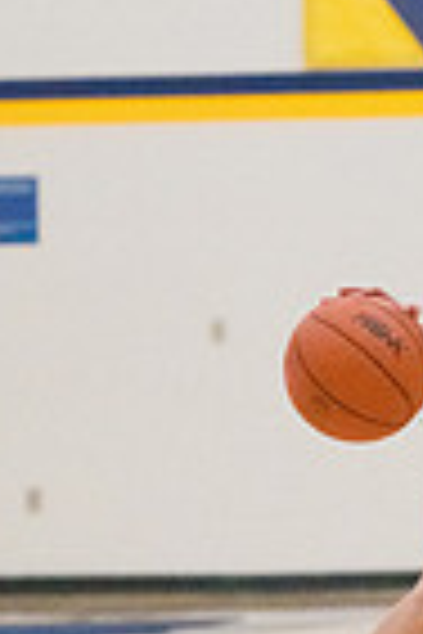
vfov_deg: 4.2
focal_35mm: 496
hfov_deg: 2.8
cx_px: 657
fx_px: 8741
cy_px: 292
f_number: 4.5
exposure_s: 1/1600
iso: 10000
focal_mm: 155
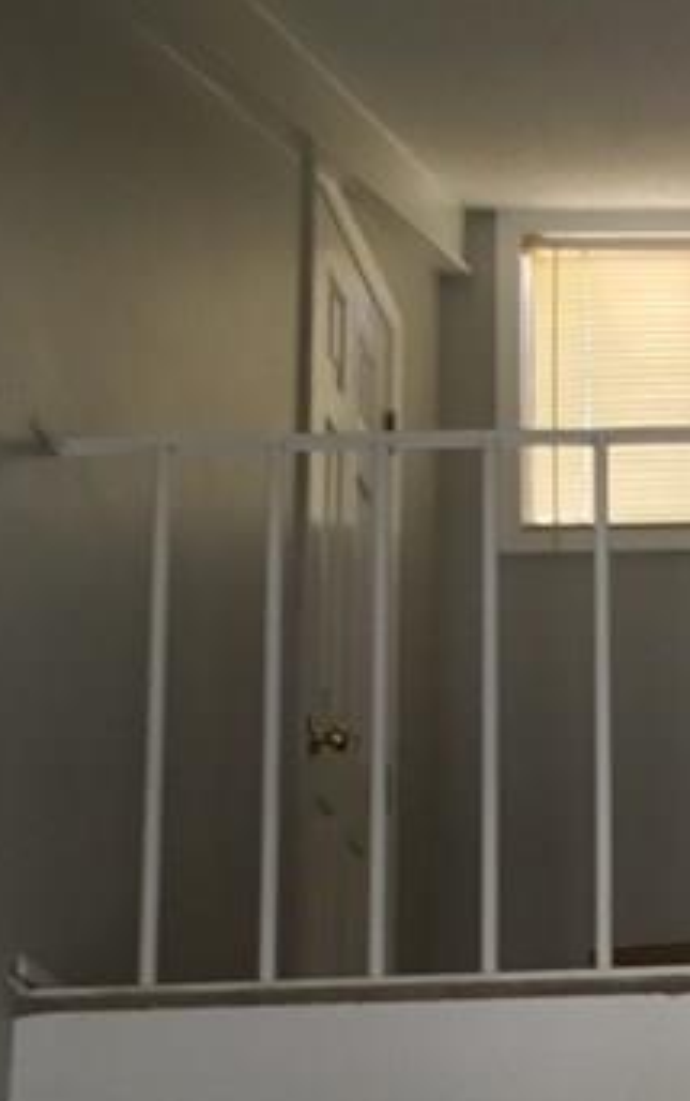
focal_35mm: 98
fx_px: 2942
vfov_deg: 20.5
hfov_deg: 12.1
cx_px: 1313
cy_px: 1123
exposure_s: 1/30
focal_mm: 3.3
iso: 50
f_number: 2.4
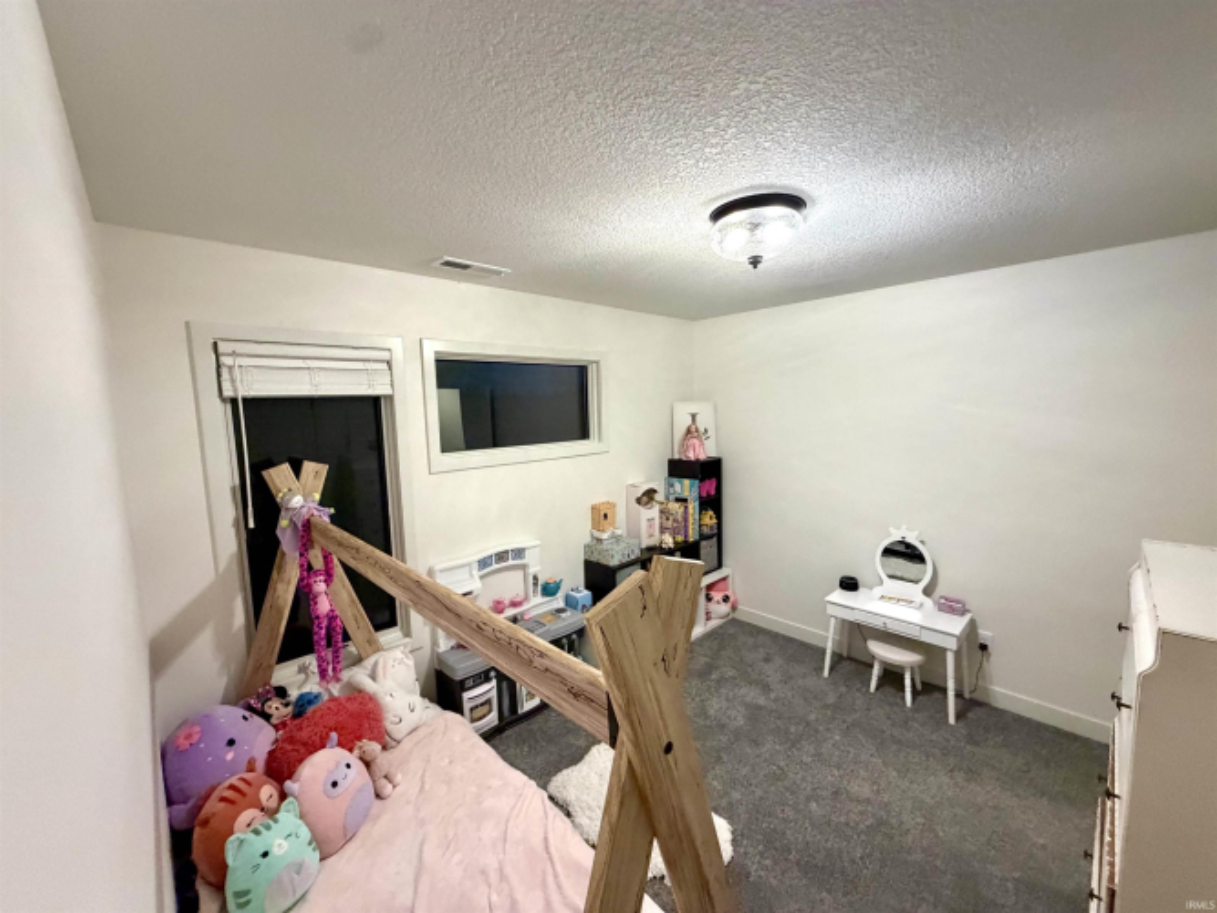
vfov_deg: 85.7
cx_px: 608
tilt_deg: -6.7
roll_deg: +1.9
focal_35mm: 14
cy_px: 456
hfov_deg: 102.1
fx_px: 492
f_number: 2.2
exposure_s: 1/60
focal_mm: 2.22
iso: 500
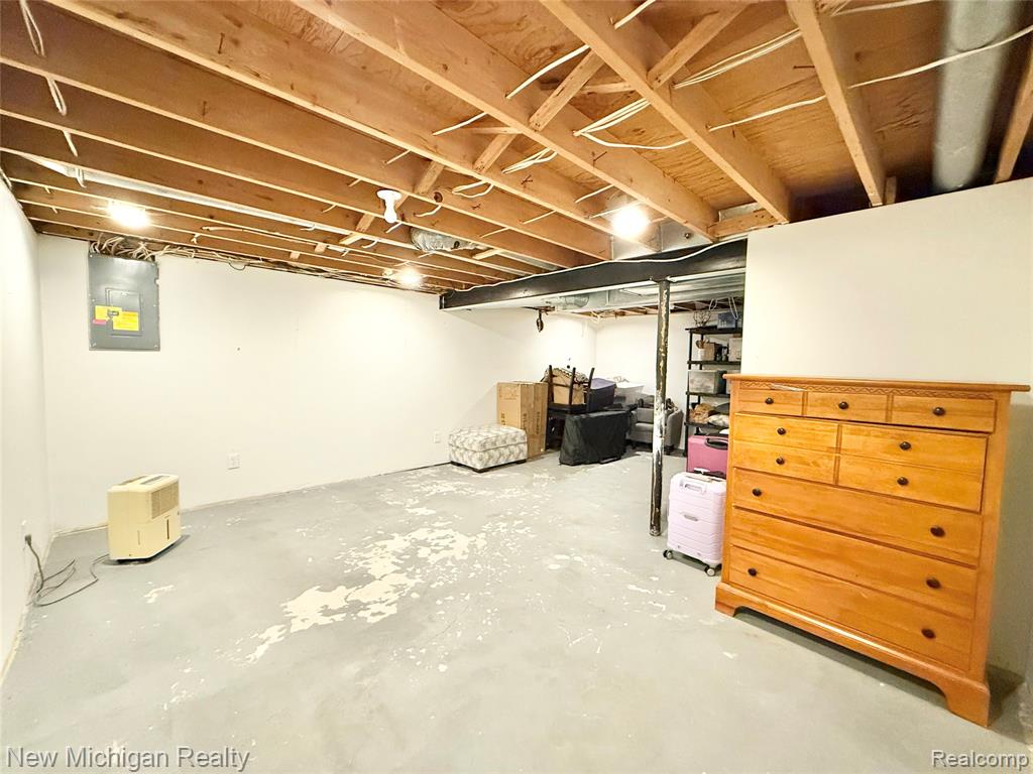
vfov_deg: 85.7
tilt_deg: -1.9
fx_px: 418
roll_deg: -1.2
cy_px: 387
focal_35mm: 14
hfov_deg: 102.1
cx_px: 516
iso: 640
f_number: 2.2
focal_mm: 2.22
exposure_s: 1/60
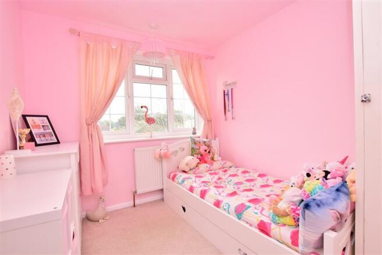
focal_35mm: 16
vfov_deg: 72.0
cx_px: 191
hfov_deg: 95.0
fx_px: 175
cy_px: 128
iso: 400
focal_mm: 11
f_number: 8
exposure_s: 1/80
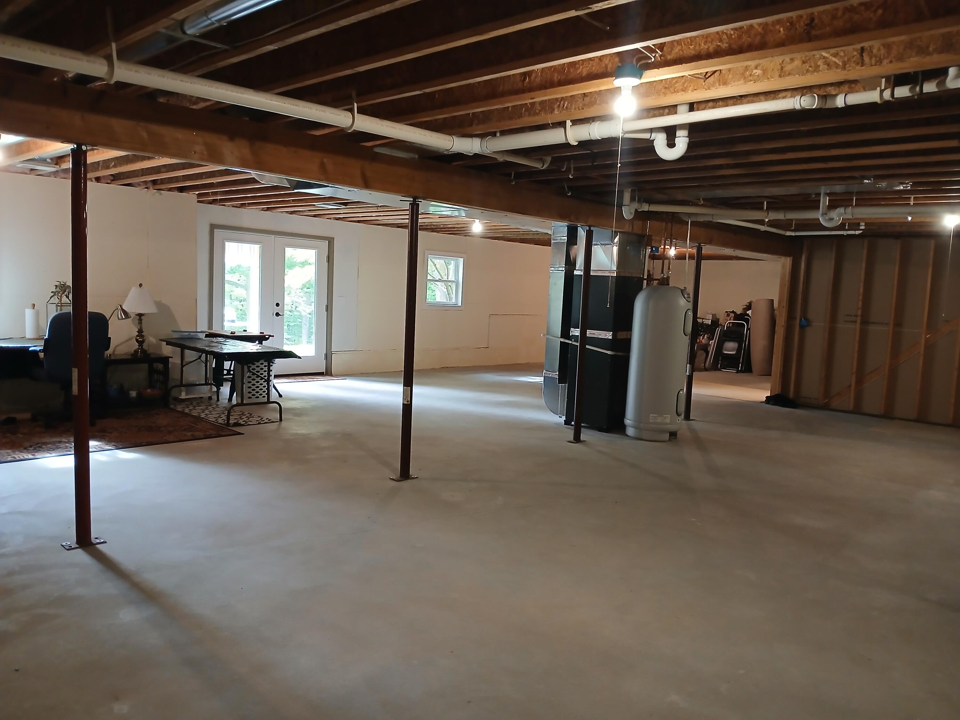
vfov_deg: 53.1
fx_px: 721
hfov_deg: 67.3
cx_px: 480
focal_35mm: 26
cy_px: 360
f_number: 1.8
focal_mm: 3.98
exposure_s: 1/24
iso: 320
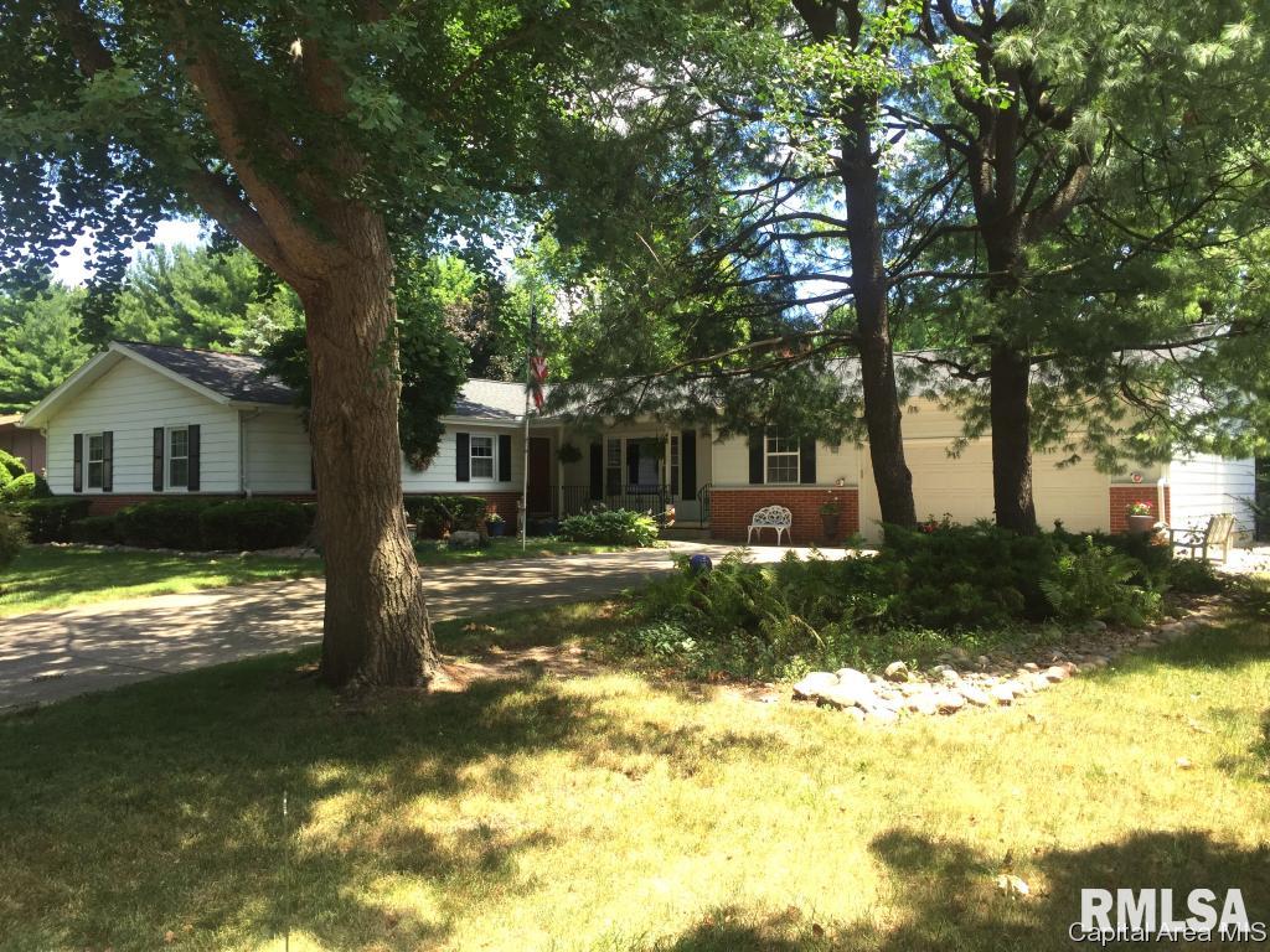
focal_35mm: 29
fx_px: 1064
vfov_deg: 48.2
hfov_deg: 61.7
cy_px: 476
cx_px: 635
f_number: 2.2
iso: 32
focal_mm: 4.15
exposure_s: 1/391
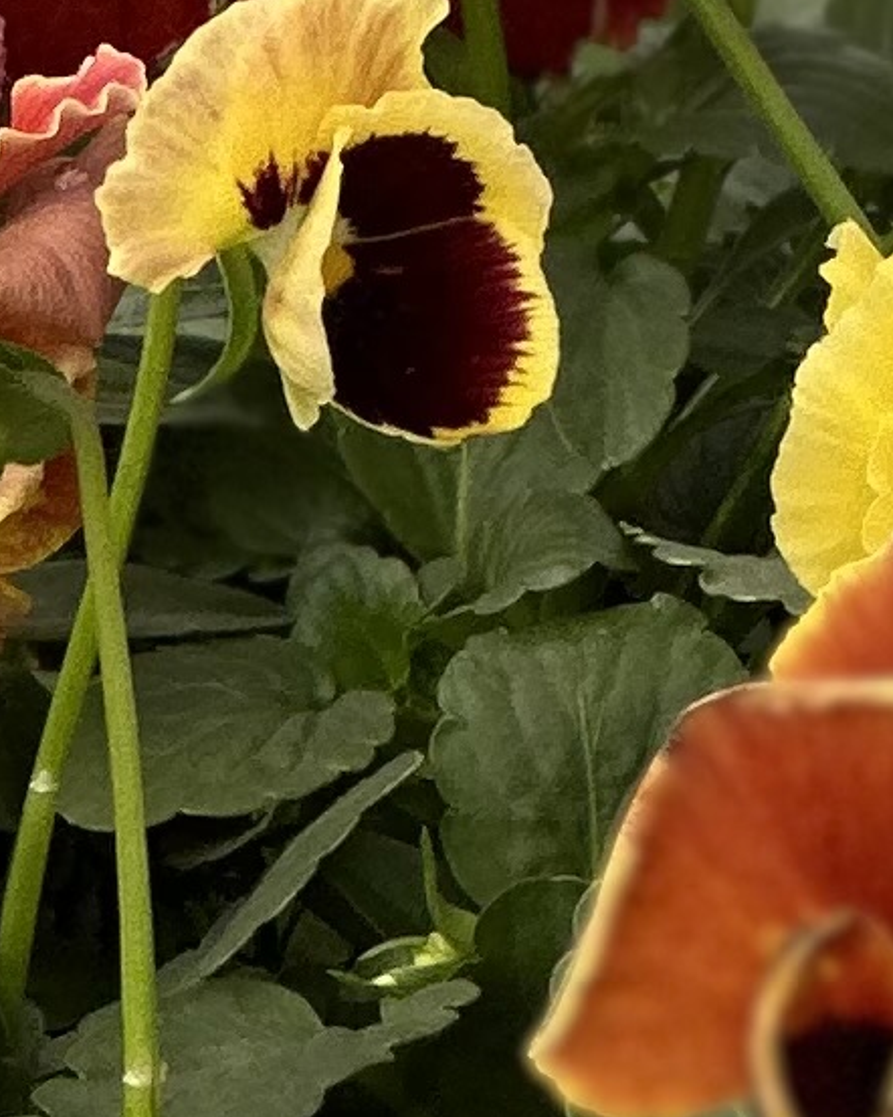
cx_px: 168
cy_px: -1151
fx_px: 18114
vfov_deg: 3.5
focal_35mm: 548
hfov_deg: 2.8
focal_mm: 9
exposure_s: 1/151
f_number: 2.8
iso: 40
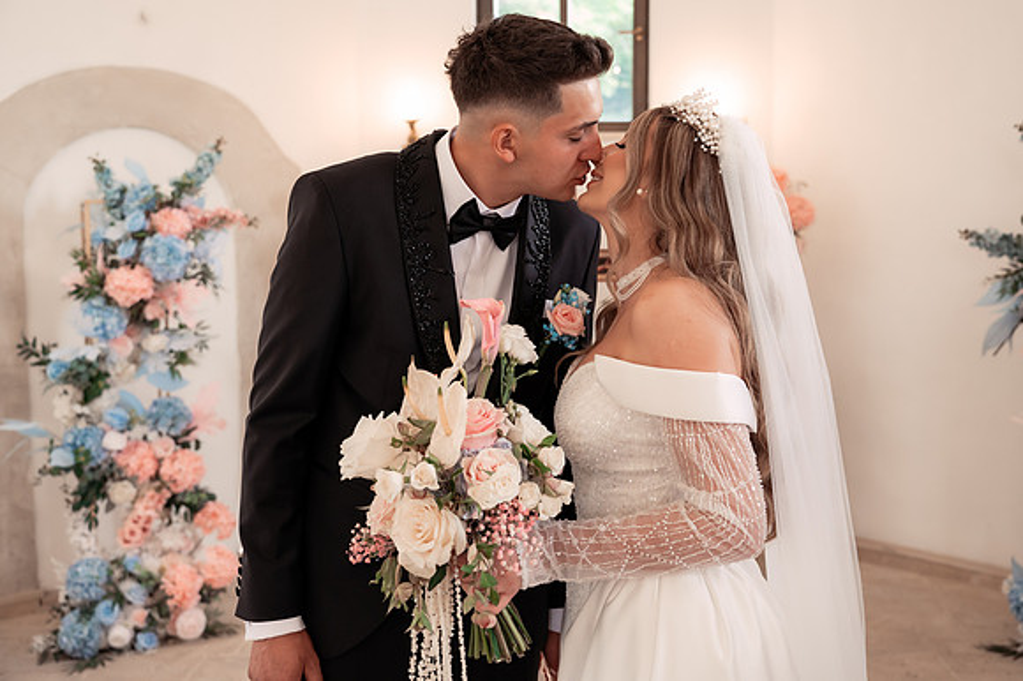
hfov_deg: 50.6
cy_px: 321
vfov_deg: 34.9
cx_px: 541
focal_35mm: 38
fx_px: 1082
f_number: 3.5
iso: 1600
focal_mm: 36
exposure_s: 1/200
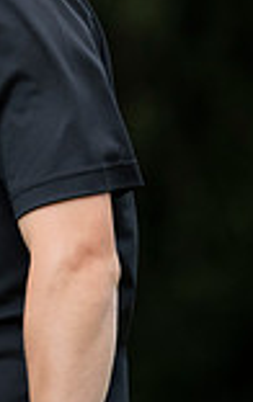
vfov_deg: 1.7
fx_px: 13311
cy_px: 24
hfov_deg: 1.1
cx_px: -392
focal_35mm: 1211
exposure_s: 1/1250
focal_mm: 320
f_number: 5.6
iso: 800
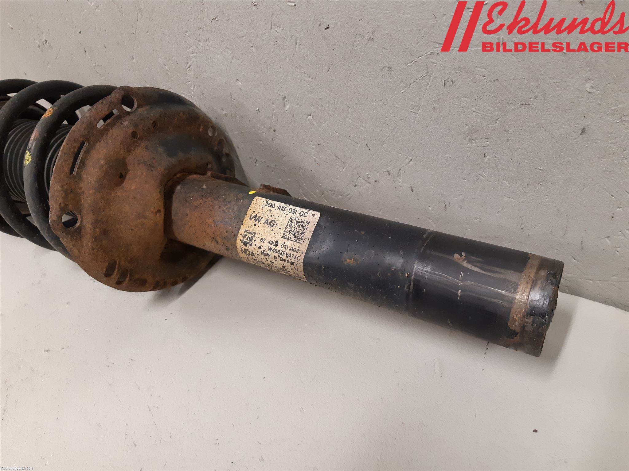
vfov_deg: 53.1
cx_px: 314
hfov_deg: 67.3
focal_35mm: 26
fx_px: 472
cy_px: 236
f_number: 1.7
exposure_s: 1/50
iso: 200
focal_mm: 3.93
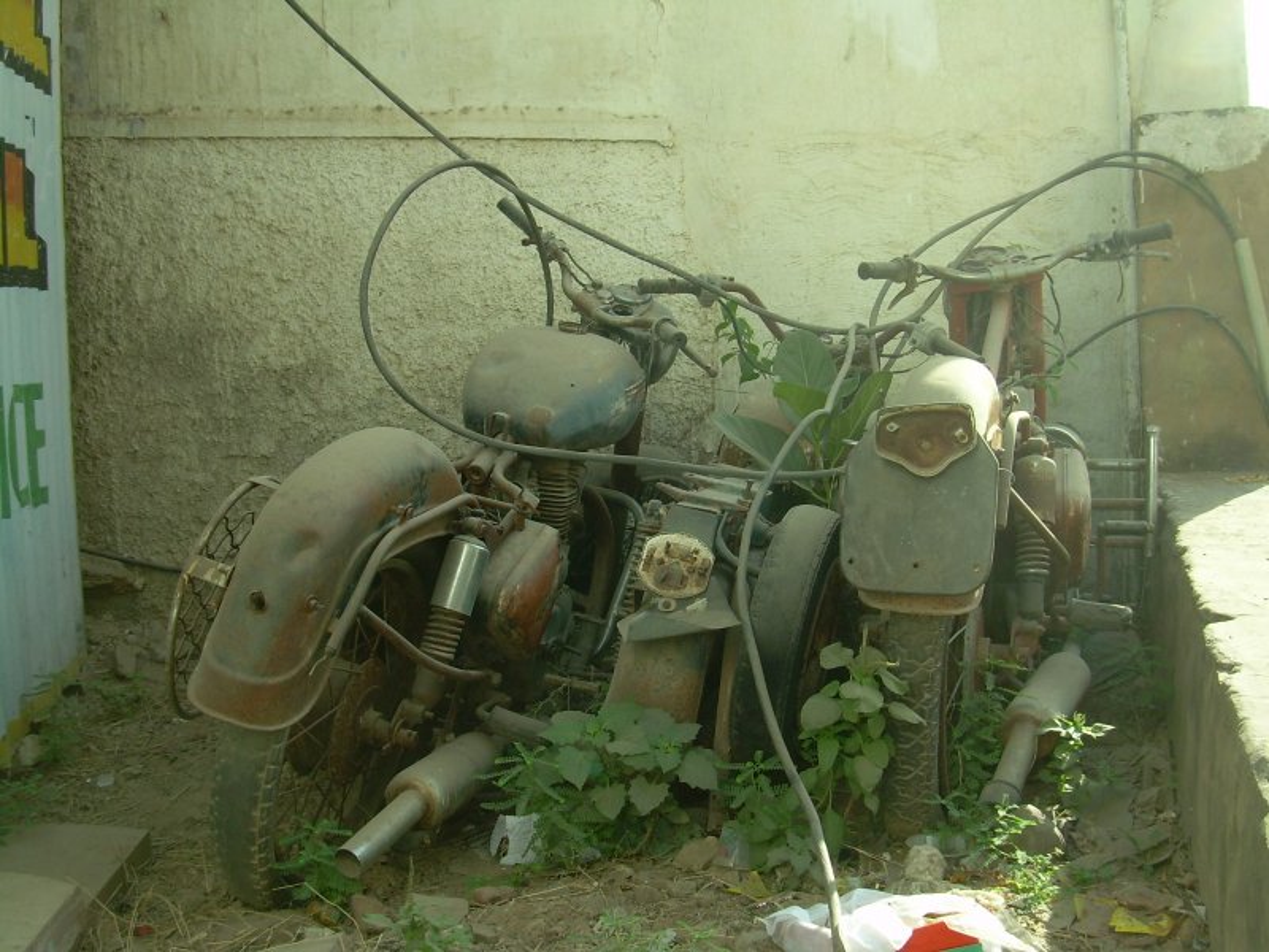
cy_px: 476
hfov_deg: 49.0
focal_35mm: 38
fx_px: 1393
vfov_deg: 37.7
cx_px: 634
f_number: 4.6
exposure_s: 1/115
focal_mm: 6.3
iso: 50
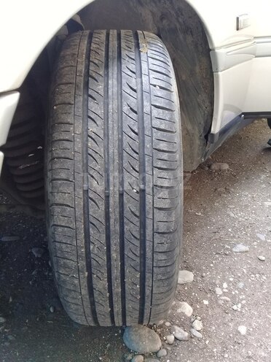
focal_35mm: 31
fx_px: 324
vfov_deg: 58.4
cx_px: 136
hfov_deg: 45.4
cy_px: 181
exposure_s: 1/33
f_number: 2.2
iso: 64
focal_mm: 3.3
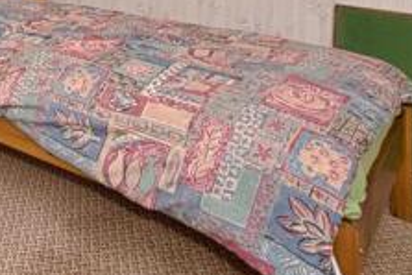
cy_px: -121
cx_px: -82
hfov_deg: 33.9
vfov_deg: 23.7
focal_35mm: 47
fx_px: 538
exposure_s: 1/60
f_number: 7.1
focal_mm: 16
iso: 320
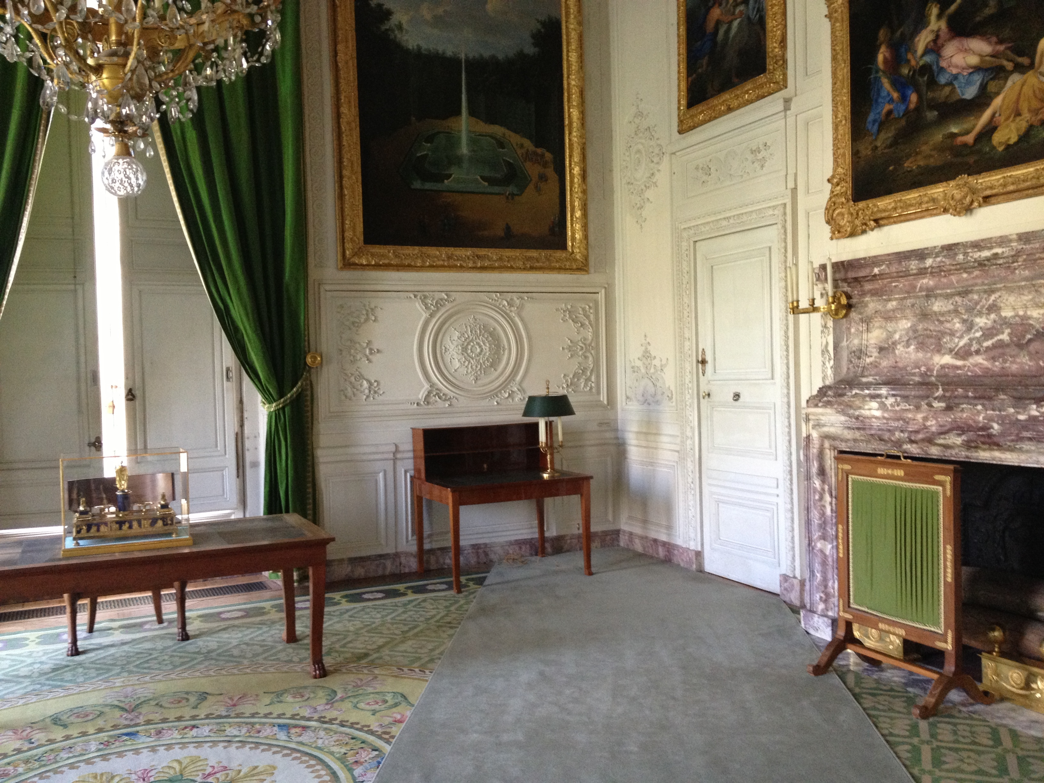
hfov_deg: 52.6
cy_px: 392
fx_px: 1056
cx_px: 522
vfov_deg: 40.7
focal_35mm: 35
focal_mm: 4.28
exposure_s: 1/20
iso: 250
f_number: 2.4
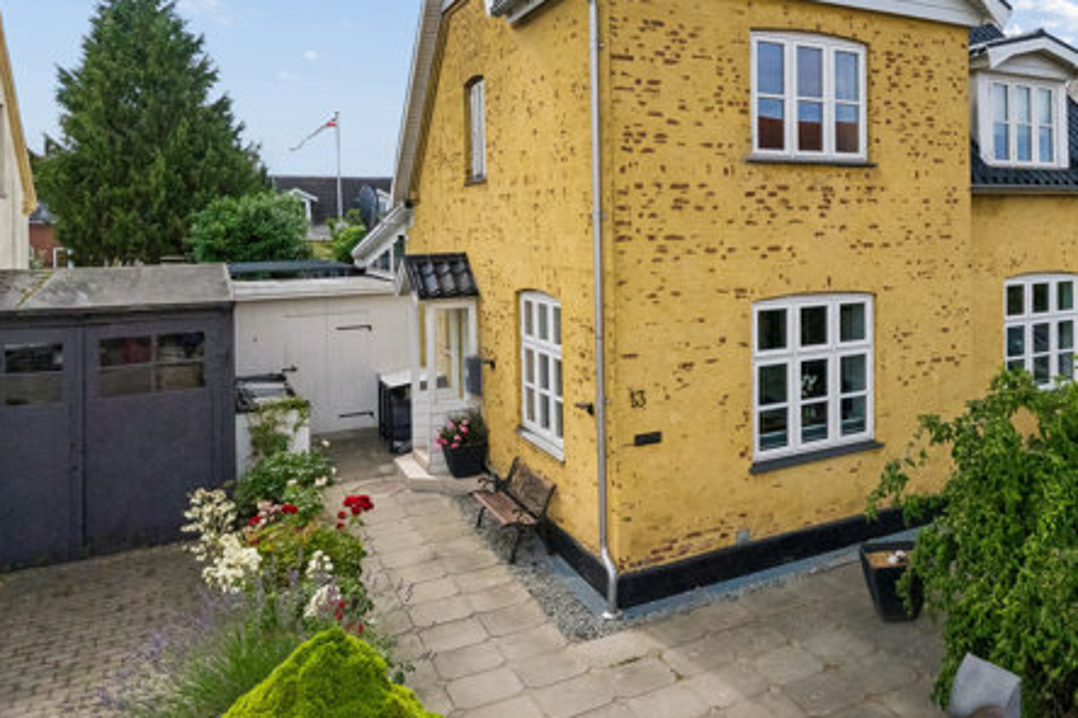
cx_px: 787
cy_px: 232
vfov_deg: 47.1
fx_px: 808
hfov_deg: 64.0
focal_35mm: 27
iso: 2000
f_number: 5.6
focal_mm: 15
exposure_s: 1/8000
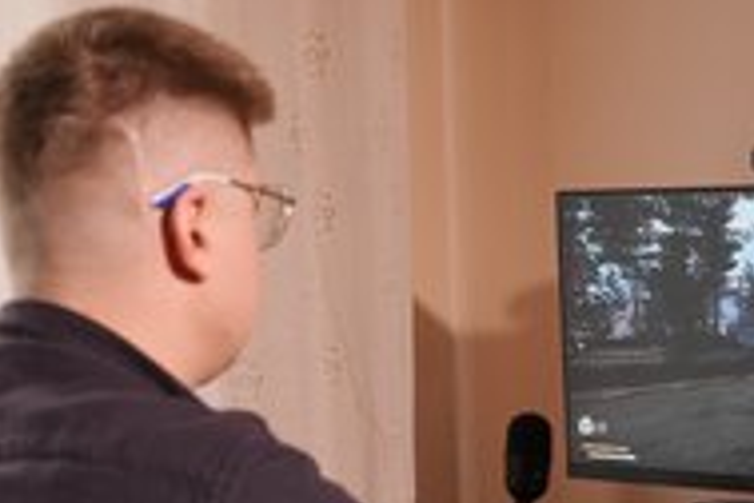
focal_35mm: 93
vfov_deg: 14.6
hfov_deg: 21.9
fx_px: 1948
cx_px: 411
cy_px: 429
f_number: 4
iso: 800
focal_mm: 44
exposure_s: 1/80
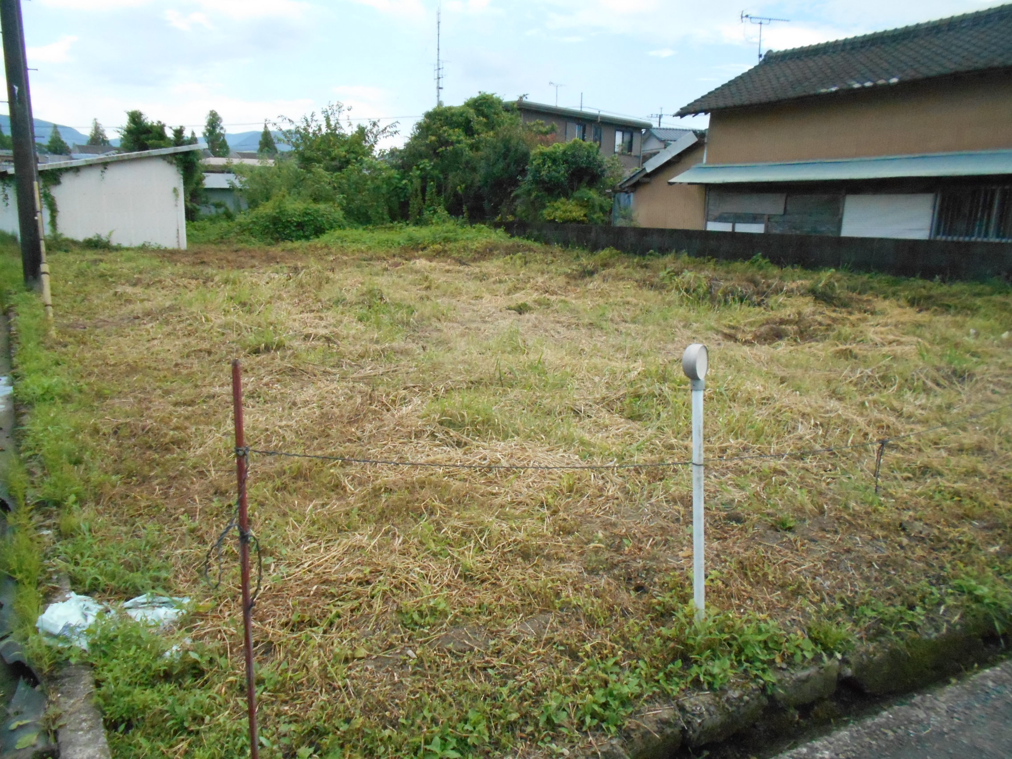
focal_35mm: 26
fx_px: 760
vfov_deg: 53.1
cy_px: 380
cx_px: 506
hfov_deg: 67.3
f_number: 8
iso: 800
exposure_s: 1/800
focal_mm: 4.6
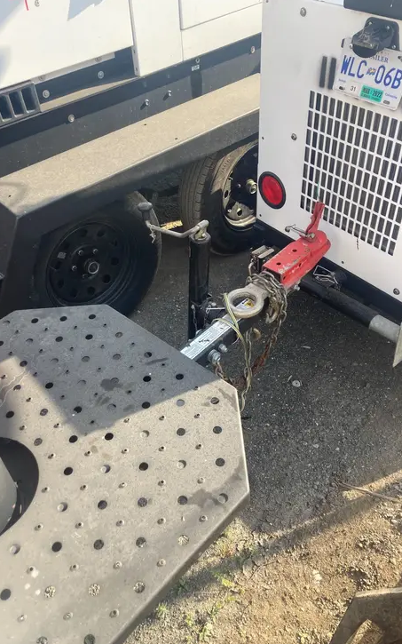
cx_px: 162
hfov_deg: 41.6
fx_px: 526
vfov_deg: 62.9
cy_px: 322
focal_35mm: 30
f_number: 1.8
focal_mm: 3.99
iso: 20
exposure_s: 1/436
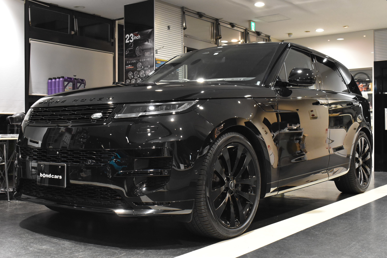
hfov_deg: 44.9
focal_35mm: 44
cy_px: 129
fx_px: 468
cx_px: 194
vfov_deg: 30.9
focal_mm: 29
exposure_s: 1/50
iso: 2200
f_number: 8
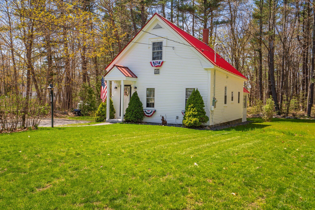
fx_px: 280
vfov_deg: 41.1
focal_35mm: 32
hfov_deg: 58.7
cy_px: 105
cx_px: 158
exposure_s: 1/125
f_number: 9
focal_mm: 32
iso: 64
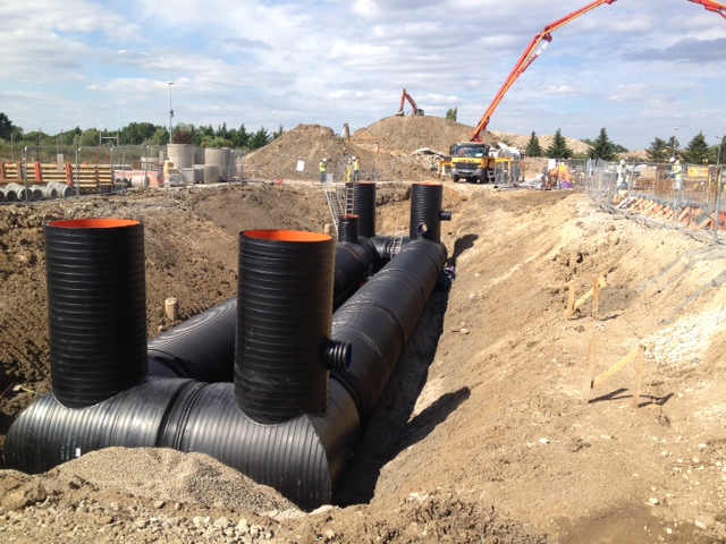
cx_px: 363
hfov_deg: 52.6
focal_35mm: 35
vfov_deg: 40.7
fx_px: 734
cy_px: 272
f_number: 2.4
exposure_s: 1/1284
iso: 50
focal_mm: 4.28
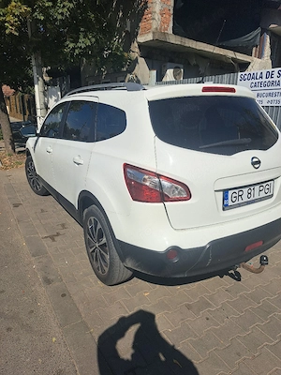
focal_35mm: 24
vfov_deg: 71.6
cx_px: 140
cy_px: 188
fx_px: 260
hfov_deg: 56.8
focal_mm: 5.23
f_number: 1.8
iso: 50
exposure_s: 1/2500
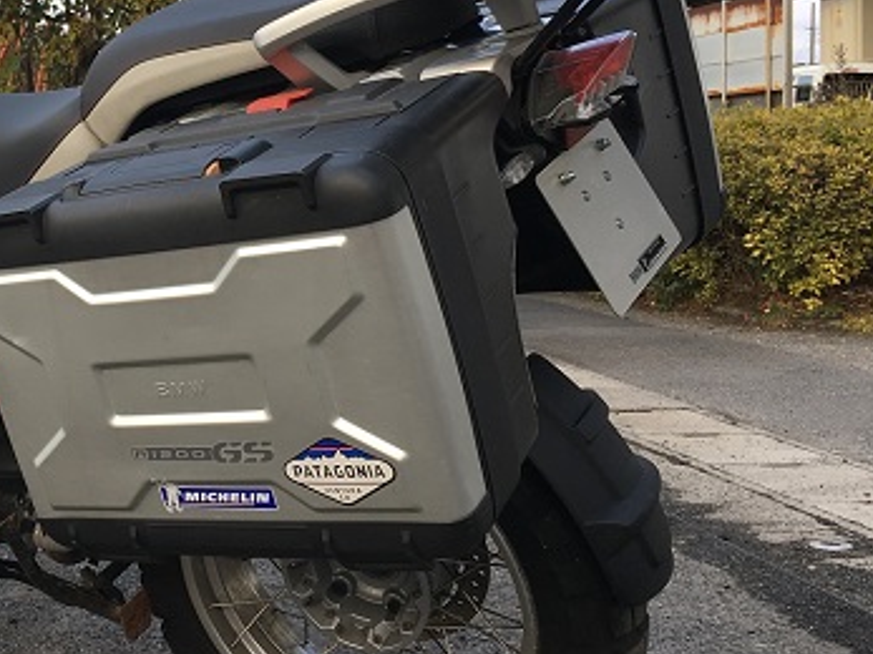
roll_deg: -0.5
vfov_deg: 24.6
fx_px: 1487
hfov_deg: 31.3
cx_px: 98
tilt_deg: +1.8
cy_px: 180
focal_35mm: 59
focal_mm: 4.15
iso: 25
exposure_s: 1/127
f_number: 2.2
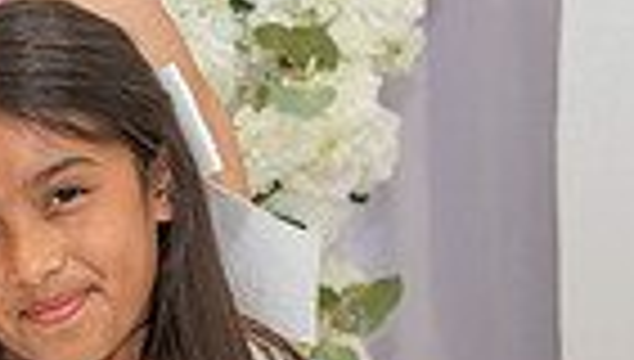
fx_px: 3470
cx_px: -594
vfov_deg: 5.9
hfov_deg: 9.8
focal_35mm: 206
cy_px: 346
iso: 640
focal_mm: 45
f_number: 3.5
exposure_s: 1/160
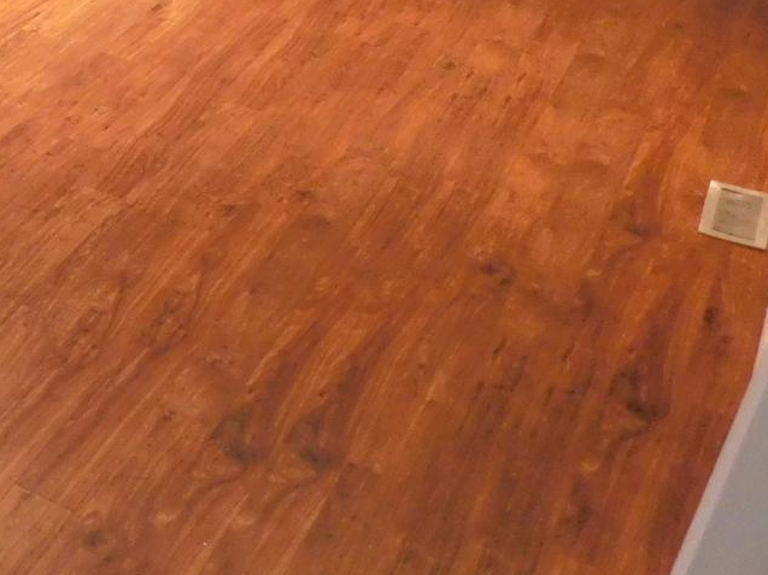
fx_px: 1641
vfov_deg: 19.5
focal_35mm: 74
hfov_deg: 22.2
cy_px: 47
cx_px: -356
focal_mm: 4
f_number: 3
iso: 400
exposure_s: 1/15
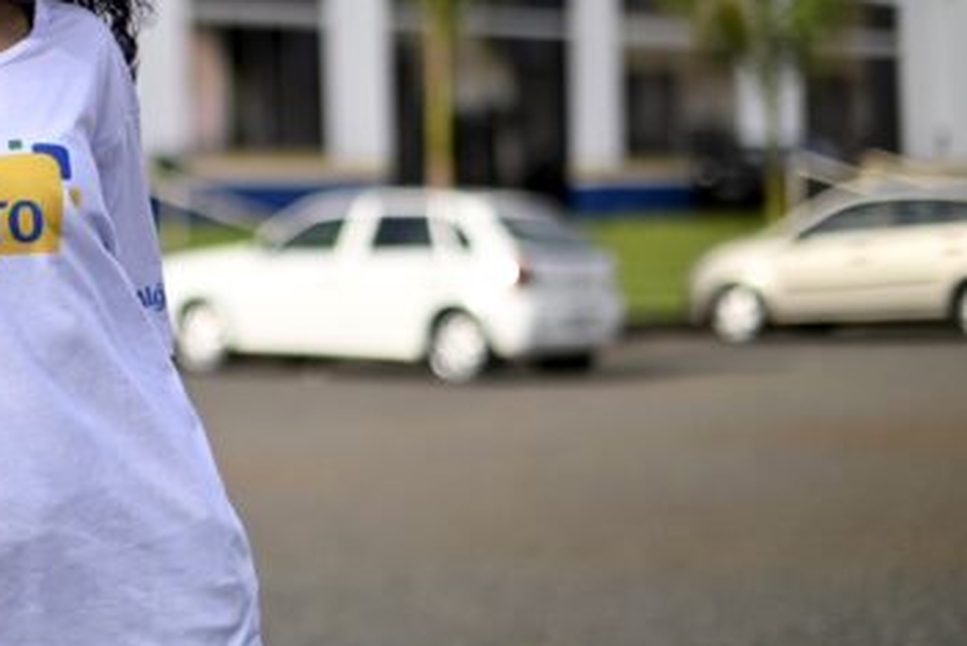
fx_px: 2929
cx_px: -80
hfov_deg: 18.1
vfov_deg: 12.5
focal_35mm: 109
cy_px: 109
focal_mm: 50
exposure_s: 1/8000
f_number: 1.4
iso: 125
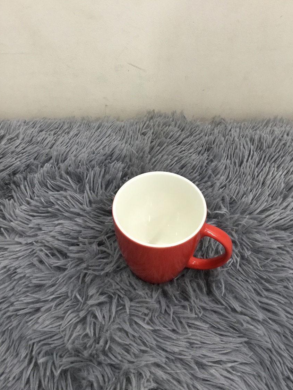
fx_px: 372
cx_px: 153
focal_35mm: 33
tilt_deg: -51.9
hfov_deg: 42.9
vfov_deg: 55.3
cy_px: 207
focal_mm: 3.3
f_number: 2.4
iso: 125
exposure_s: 1/33
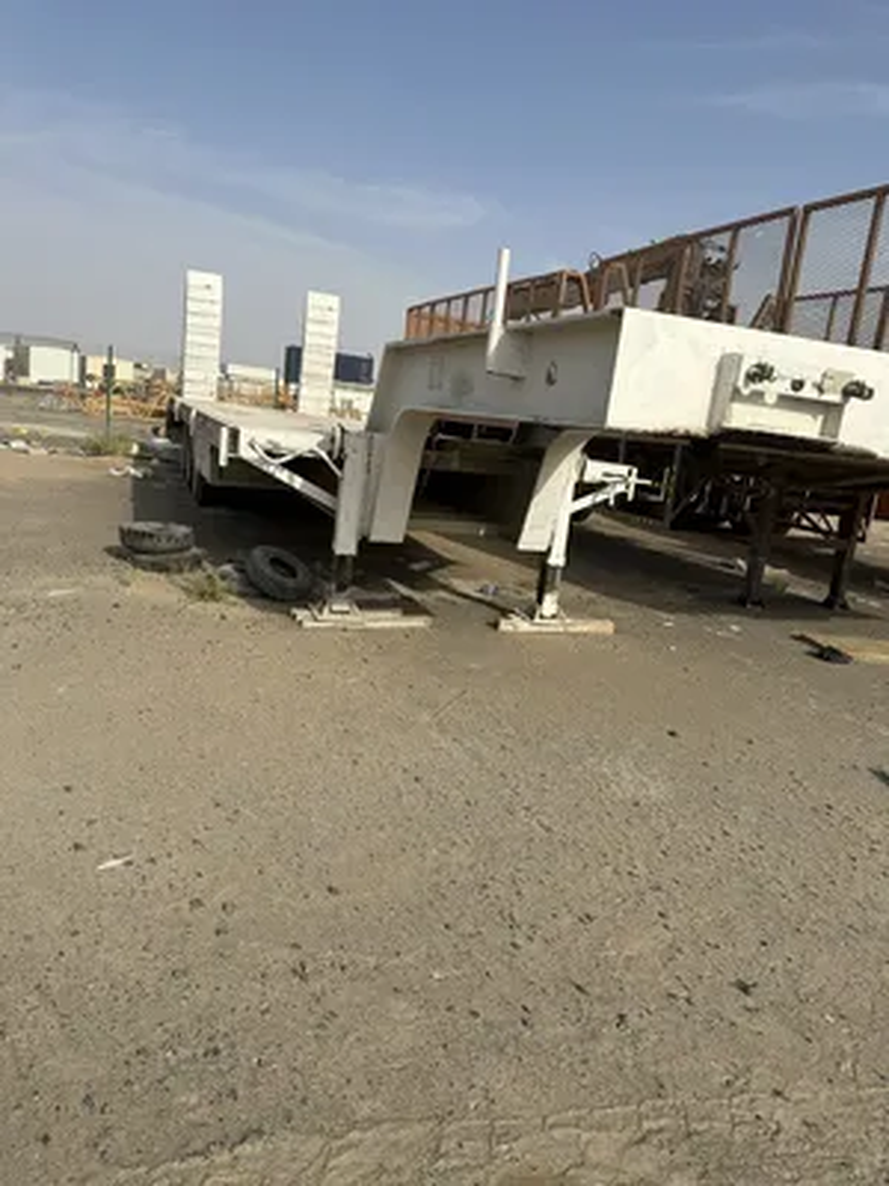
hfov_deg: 56.8
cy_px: 593
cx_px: 444
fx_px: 822
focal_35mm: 24
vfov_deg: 71.6
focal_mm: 6.86
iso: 80
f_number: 1.78
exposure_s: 1/5525
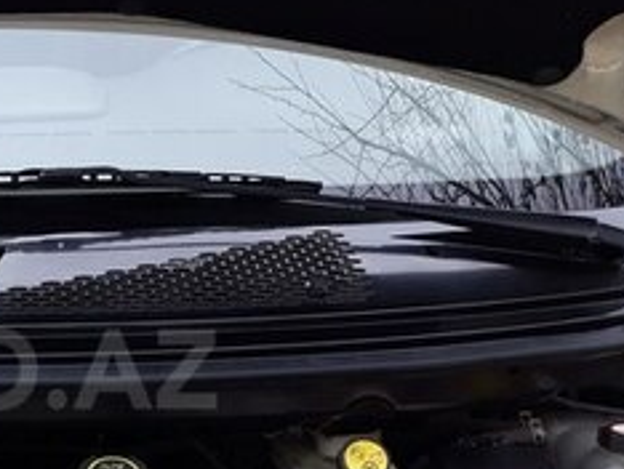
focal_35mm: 76
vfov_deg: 19.2
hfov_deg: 24.0
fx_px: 1371
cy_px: 369
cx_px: -56
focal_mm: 3.71
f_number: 1.7
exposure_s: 1/189
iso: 40
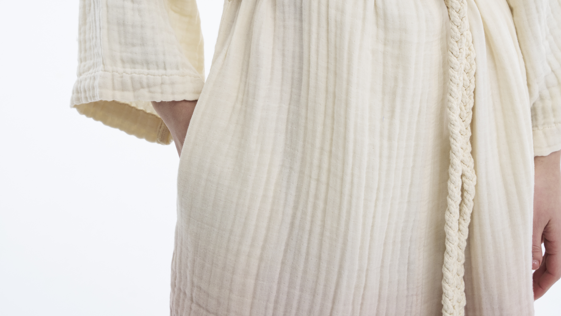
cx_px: 281
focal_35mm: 94
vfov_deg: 12.7
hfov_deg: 22.6
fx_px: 1405
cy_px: 17
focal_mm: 59.9
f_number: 8
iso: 250
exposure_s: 1/200
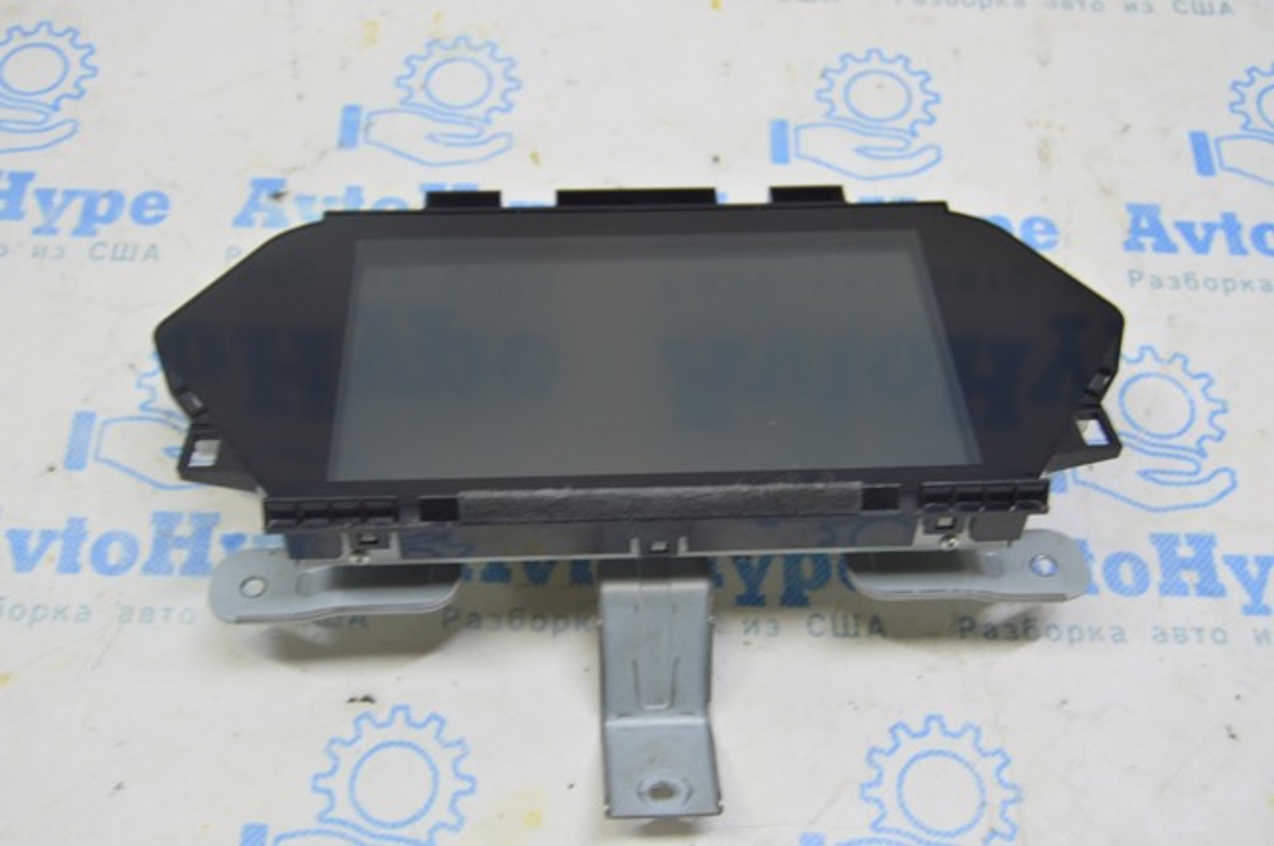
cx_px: 637
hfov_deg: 49.6
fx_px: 1378
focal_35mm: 39
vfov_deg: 34.1
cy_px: 423
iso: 400
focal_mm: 26
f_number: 5.6
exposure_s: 1/20
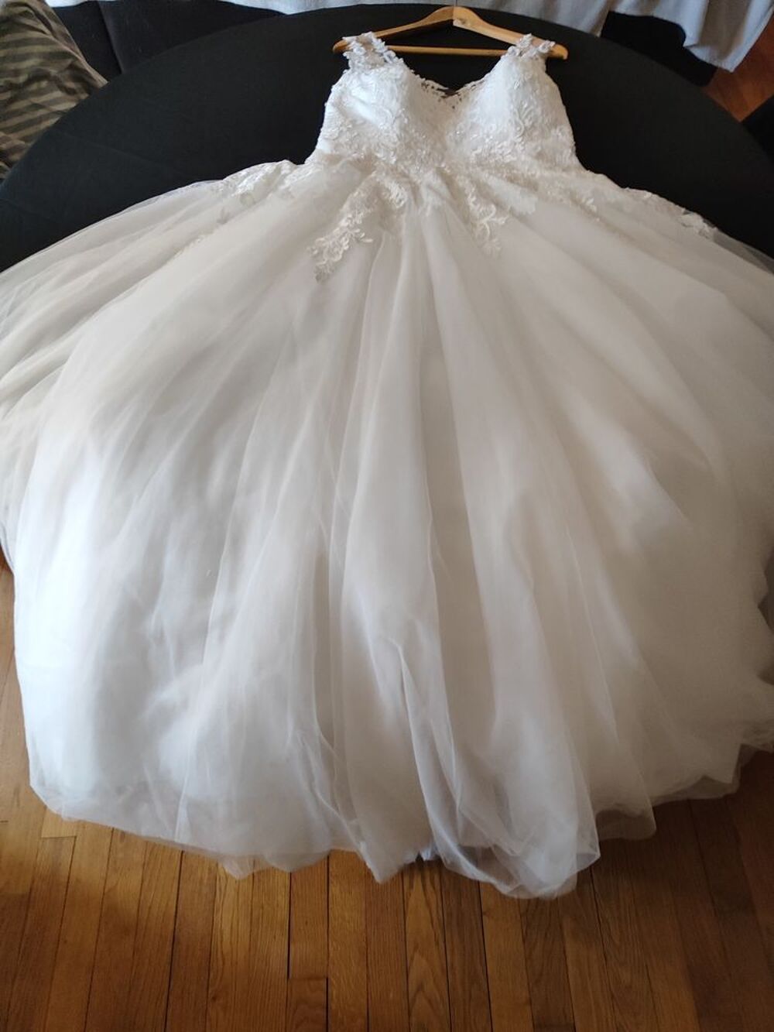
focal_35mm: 23
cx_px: 387
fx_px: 686
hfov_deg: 58.9
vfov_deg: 73.9
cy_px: 516
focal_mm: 5.59
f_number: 1.88
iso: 1139
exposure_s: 1/50
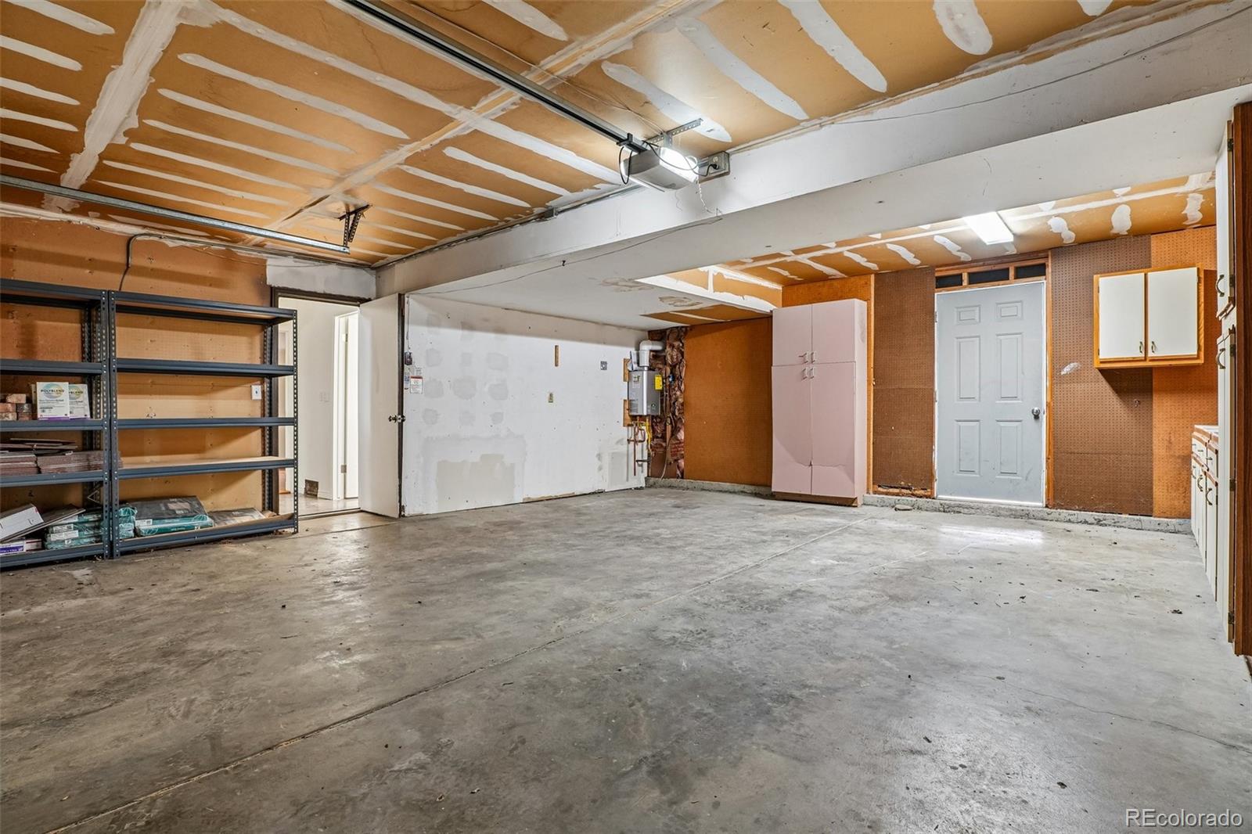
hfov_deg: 95.0
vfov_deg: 72.0
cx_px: 626
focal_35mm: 16
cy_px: 417
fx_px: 574
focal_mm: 11
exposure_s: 1/6
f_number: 8
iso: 500
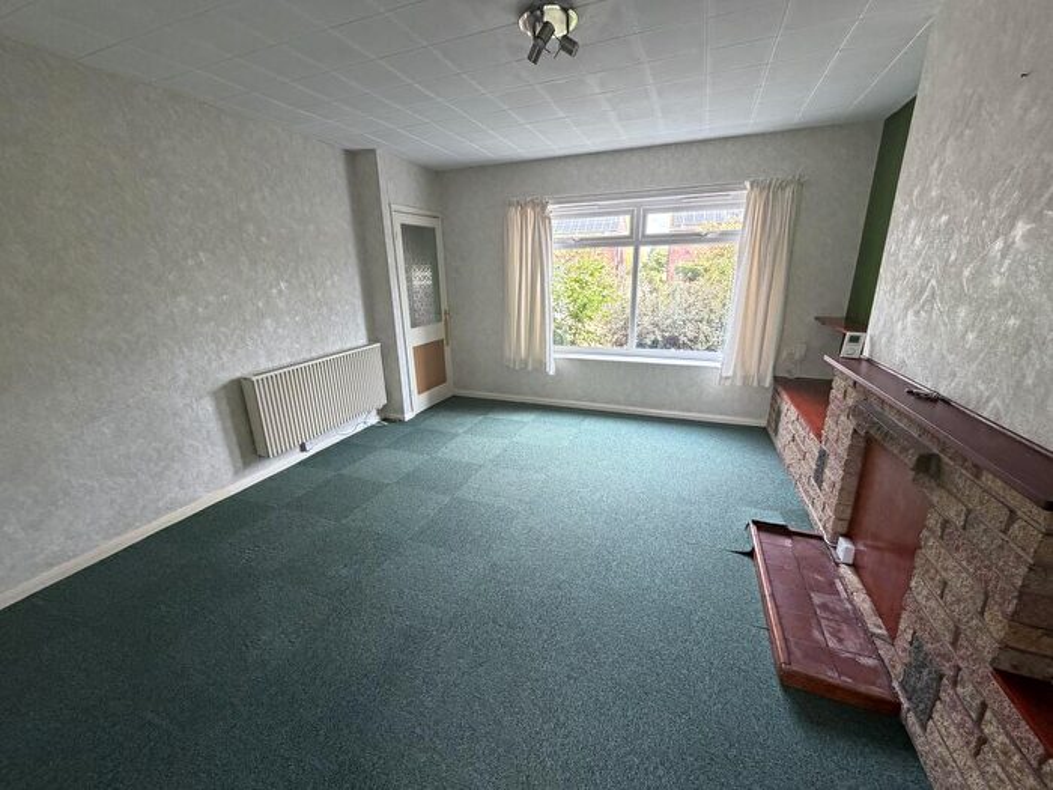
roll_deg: +1.5
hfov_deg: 102.1
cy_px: 395
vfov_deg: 85.7
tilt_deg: -15.9
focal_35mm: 14
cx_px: 526
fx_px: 426
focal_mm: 2.22
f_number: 2.2
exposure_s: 1/121
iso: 250
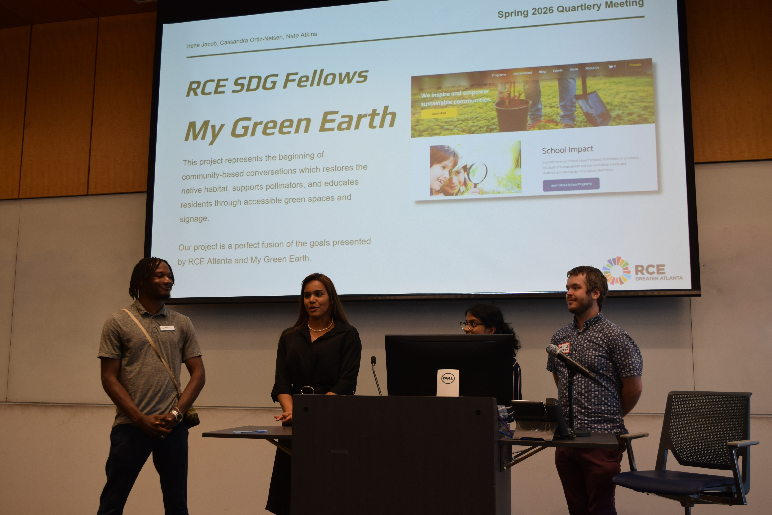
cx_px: 386
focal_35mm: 39
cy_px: 258
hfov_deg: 49.6
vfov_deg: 34.2
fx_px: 836
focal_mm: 26
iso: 400
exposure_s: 1/125
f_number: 5.6
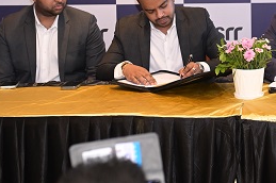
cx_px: 257
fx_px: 888
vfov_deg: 11.6
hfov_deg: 17.4
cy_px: -23
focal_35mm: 116
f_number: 4
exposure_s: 1/160
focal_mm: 50
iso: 1000
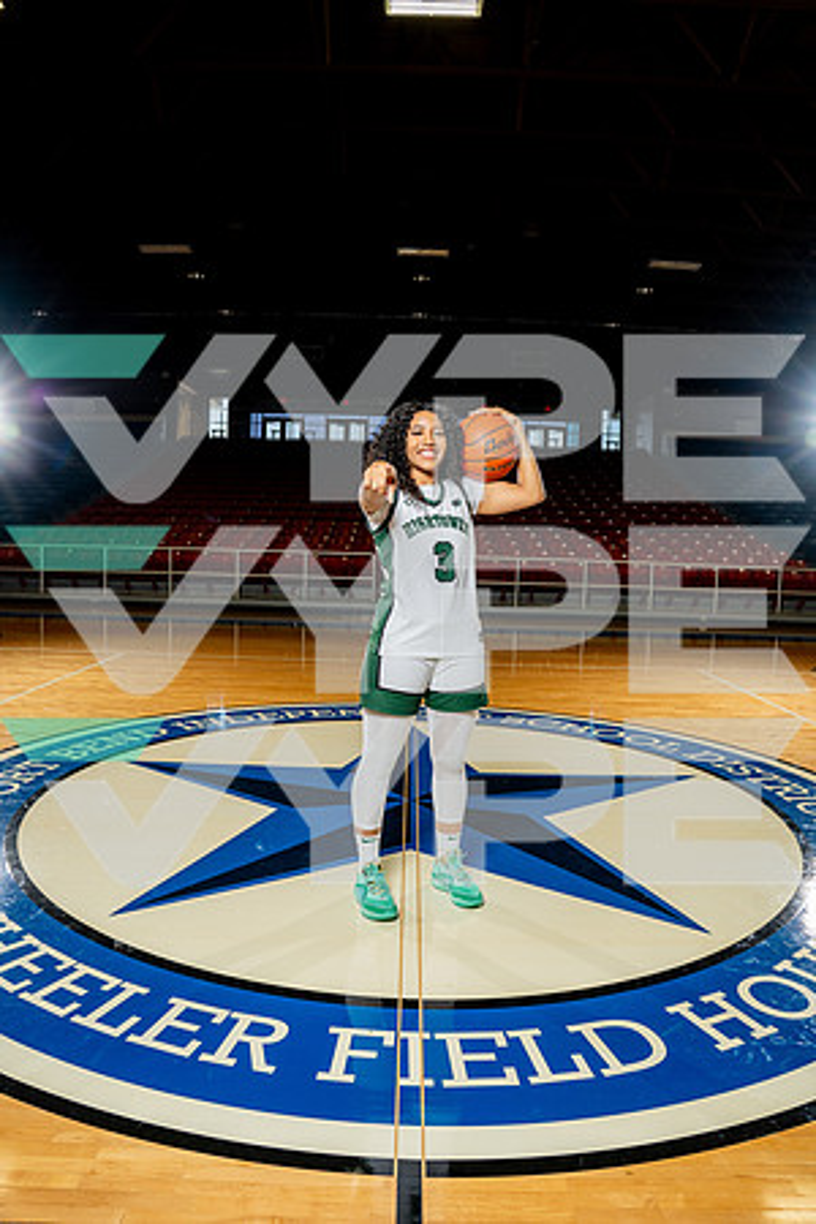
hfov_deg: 53.1
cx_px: 408
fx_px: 816
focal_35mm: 24
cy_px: 612
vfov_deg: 73.7
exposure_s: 1/250
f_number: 5.6
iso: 640
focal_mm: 24
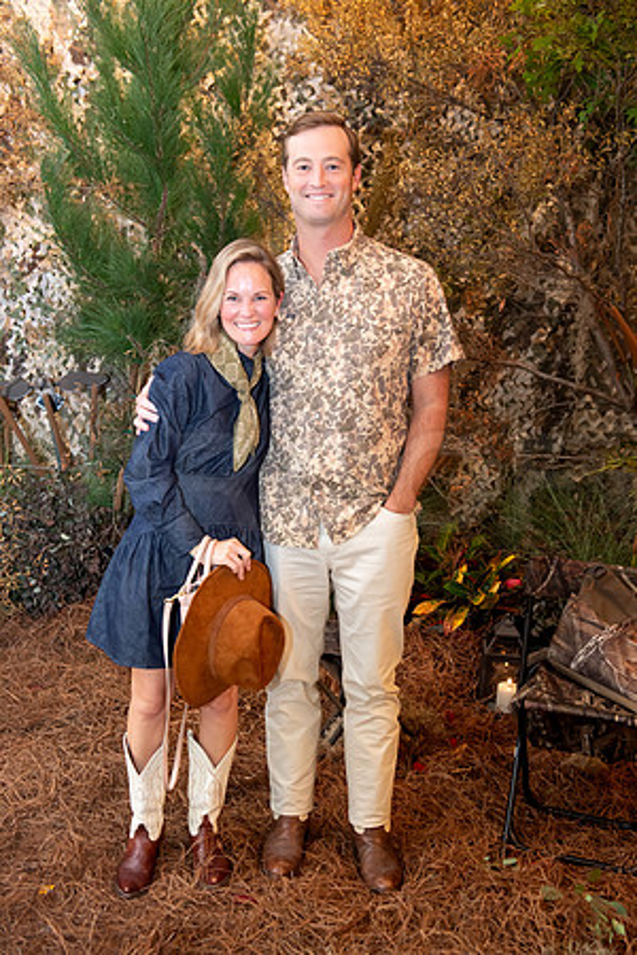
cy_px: 478
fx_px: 1062
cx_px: 318
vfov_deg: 48.5
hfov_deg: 33.4
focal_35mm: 40
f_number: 5
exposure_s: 1/100
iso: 3200
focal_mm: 40
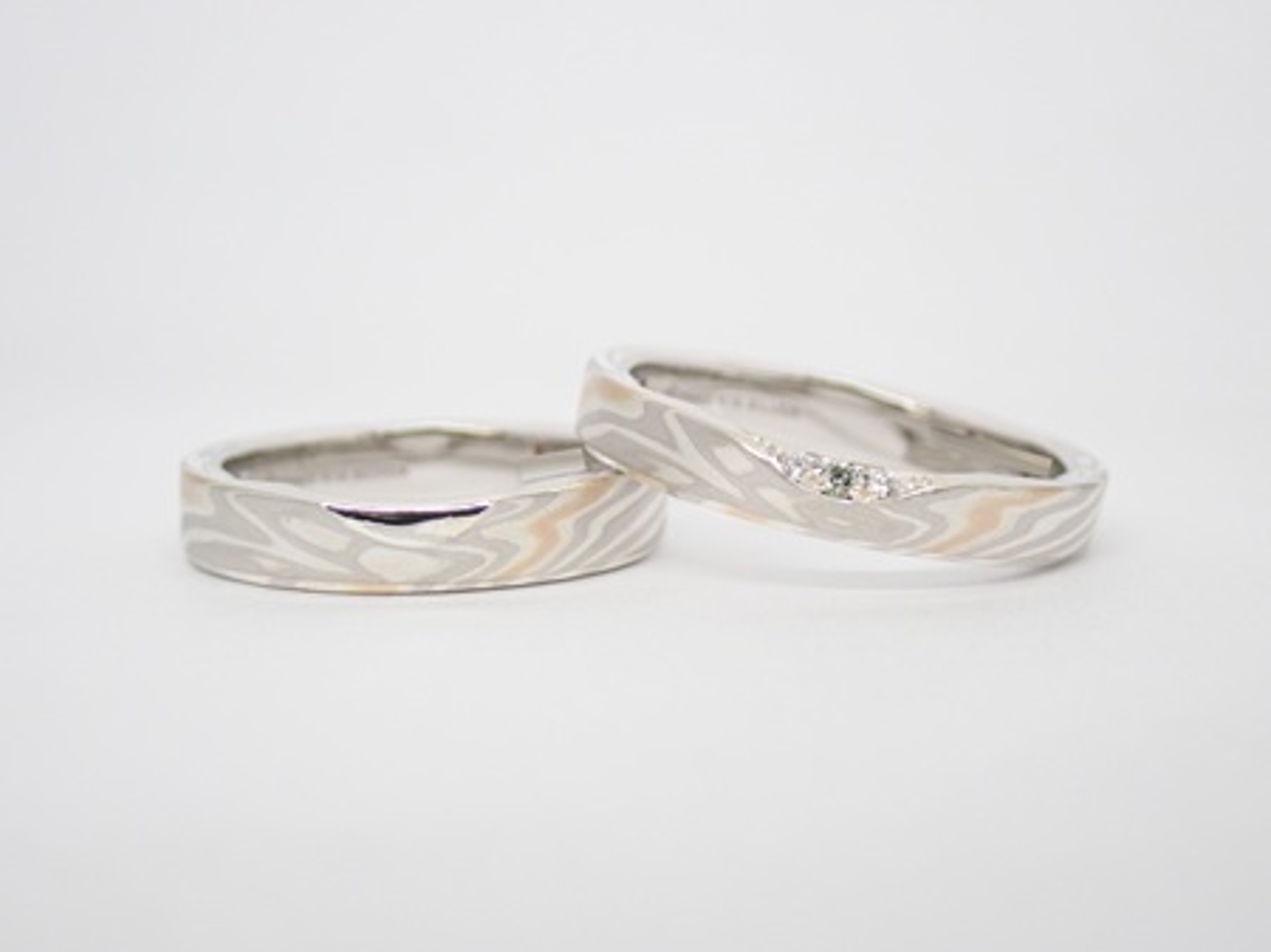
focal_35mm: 77
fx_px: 2826
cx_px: 636
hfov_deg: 25.3
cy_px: 476
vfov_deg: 19.1
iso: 200
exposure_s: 1/80
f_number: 4.1
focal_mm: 13.65
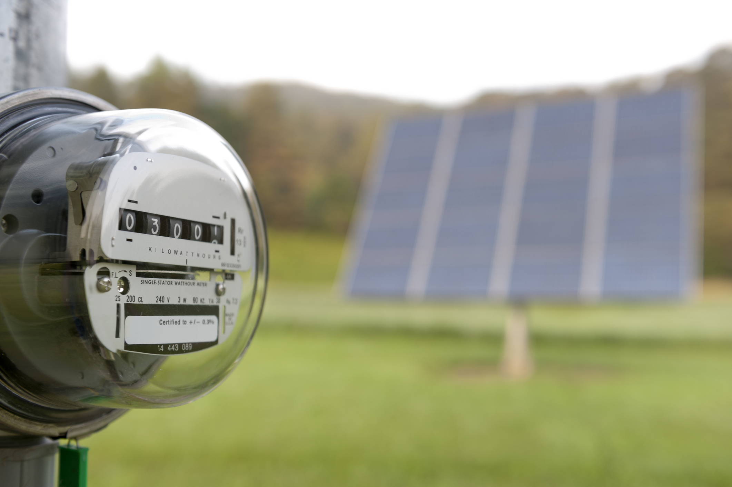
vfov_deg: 35.0
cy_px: 244
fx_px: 772
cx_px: 366
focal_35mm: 38
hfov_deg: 50.7
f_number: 4
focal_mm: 38
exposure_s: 1/100
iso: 100
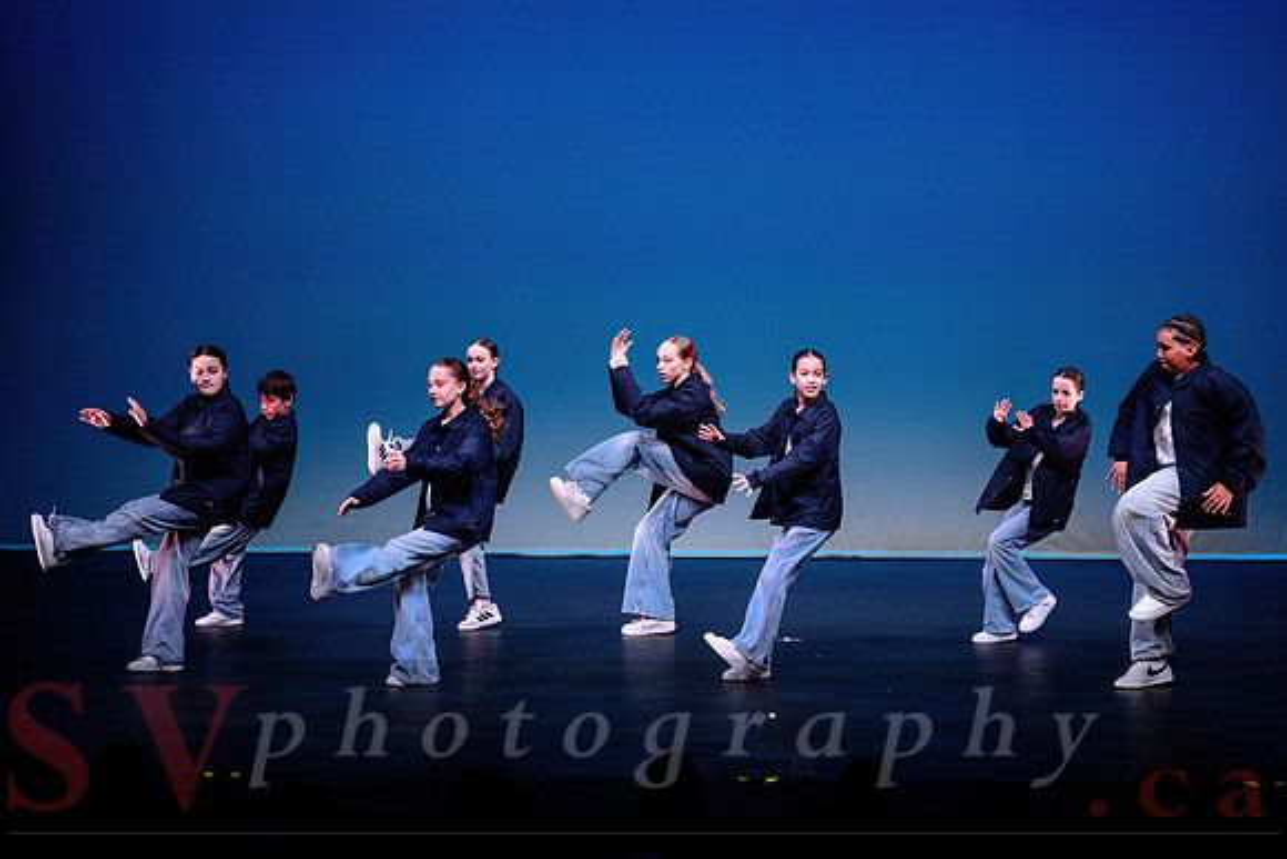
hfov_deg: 19.6
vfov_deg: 13.2
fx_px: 3719
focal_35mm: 104
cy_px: 456
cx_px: 696
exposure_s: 1/640
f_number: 2.8
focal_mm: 95
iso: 1600
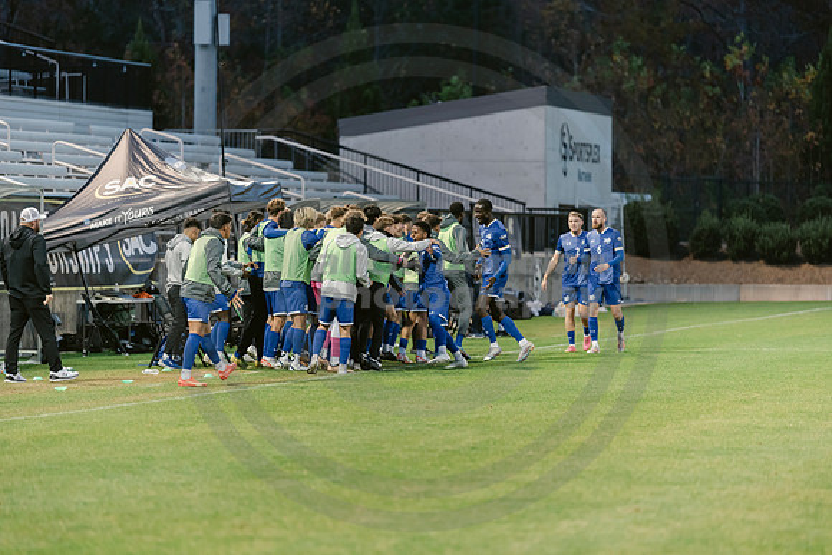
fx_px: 4623
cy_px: 278
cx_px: 416
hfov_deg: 10.3
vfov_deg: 6.9
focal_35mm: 200
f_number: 2.8
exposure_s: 1/250
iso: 1600
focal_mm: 200
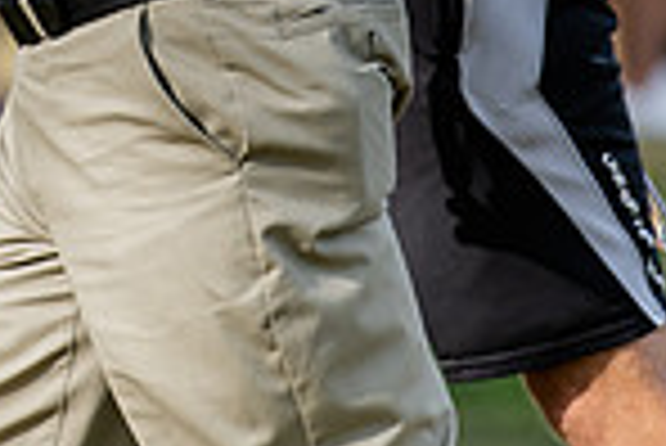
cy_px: -408
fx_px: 21758
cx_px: -58
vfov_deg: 1.2
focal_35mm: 1175
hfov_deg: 1.8
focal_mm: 300
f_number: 5
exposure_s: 1/800
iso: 250
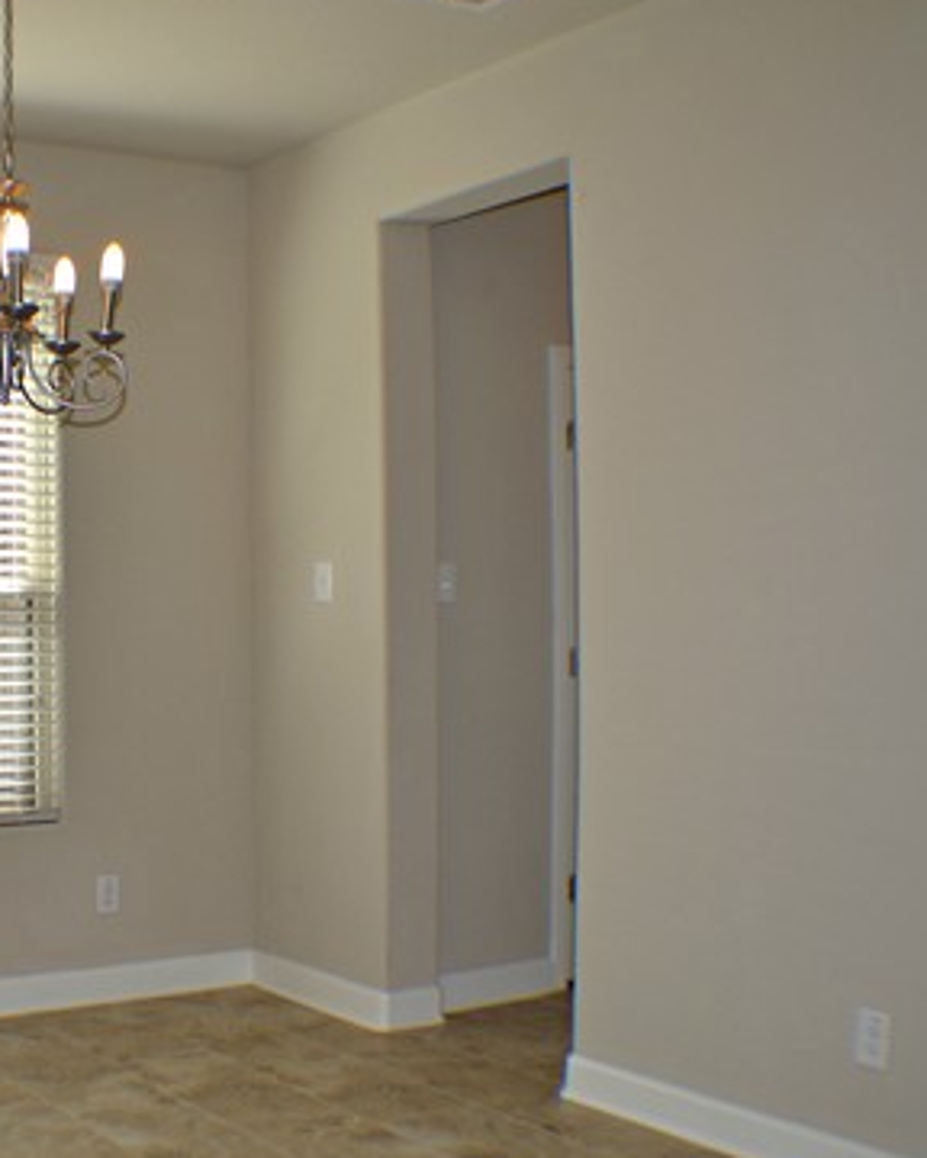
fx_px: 1886
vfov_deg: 34.1
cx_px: 122
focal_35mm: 55
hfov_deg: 26.8
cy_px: 587
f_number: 4
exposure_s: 1/125
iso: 140
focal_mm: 22
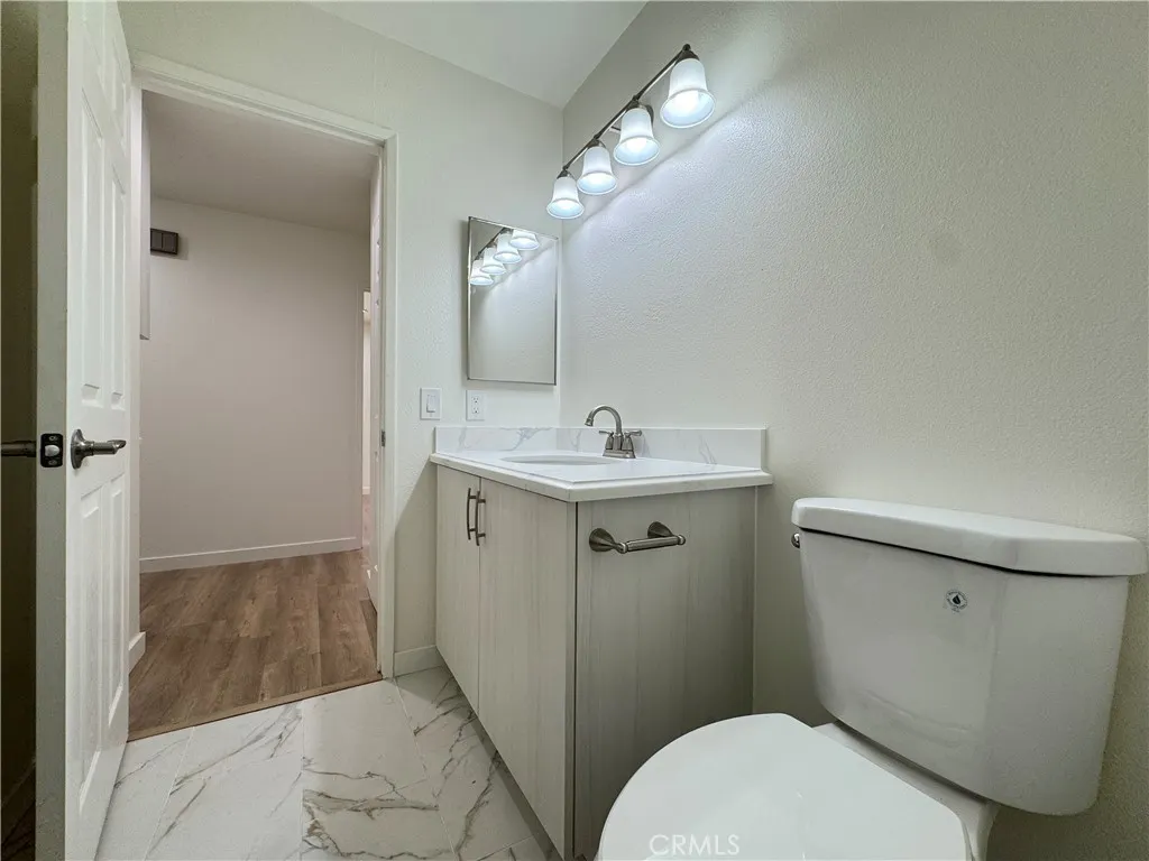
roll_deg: -0.6
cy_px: 430
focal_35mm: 14
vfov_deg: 85.7
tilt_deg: -0.3
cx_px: 574
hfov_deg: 102.1
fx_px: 465
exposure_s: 1/120
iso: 64
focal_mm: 2.22
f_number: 2.2
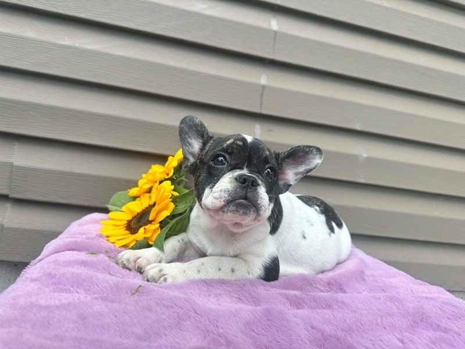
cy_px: 174
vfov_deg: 56.8
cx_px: 232
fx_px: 322
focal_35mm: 24
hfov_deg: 71.6
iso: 80
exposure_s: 1/389
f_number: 1.78
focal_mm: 6.86
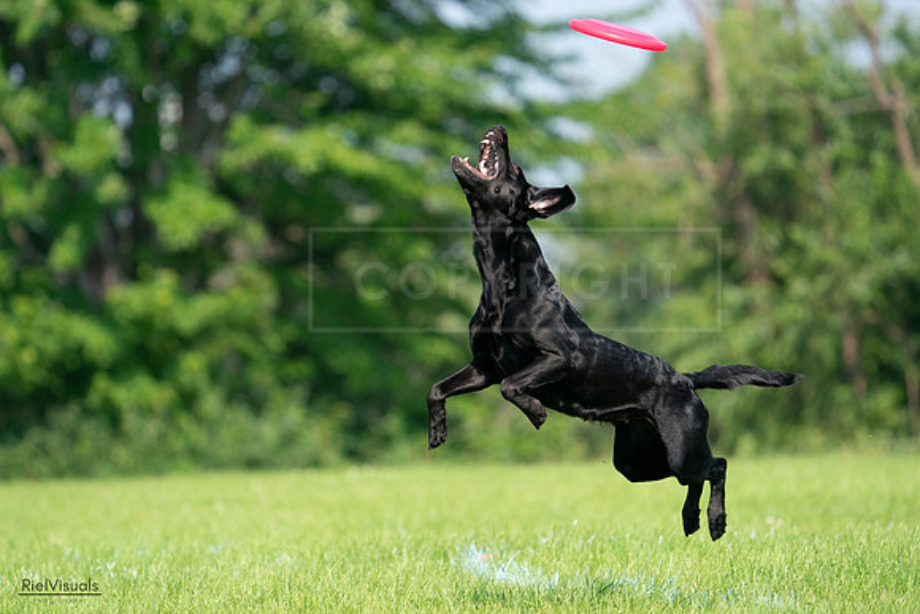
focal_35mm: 335
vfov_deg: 4.1
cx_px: 460
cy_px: 307
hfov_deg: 6.2
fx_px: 8563
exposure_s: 1/4000
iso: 2000
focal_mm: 335
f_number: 6.3
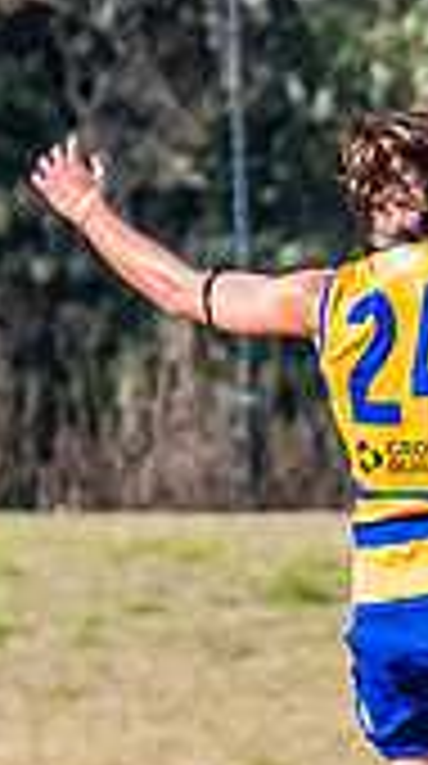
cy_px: 569
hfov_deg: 0.6
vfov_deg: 1.0
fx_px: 43473
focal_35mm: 2144
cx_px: 888
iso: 800
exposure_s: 1/1600
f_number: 8
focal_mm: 420
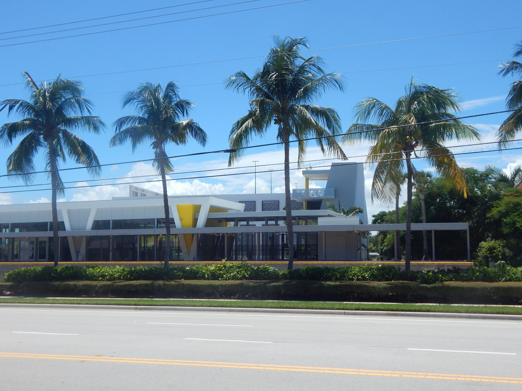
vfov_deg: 36.8
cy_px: 199
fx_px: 588
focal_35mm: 39
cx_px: 264
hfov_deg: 47.9
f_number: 6.9
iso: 125
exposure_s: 1/500
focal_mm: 6.8
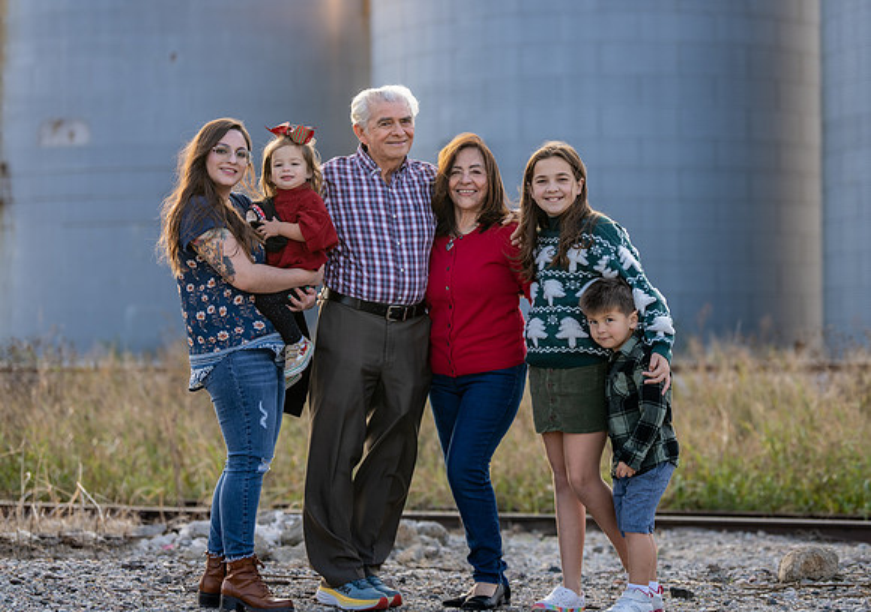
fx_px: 2367
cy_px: 305
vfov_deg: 14.7
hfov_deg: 20.8
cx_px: 460
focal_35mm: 96
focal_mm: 90
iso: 100
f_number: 3.2
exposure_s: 1/320
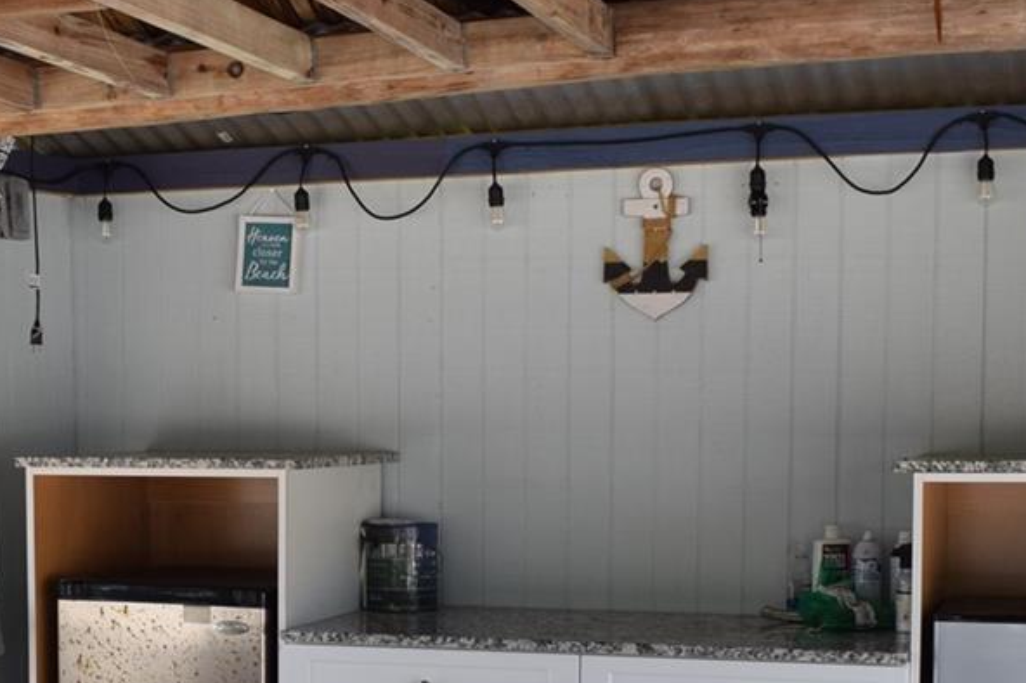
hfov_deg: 27.4
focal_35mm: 73
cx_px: 296
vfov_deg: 18.4
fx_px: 2079
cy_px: 608
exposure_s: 1/250
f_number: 8
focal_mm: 18
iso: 250
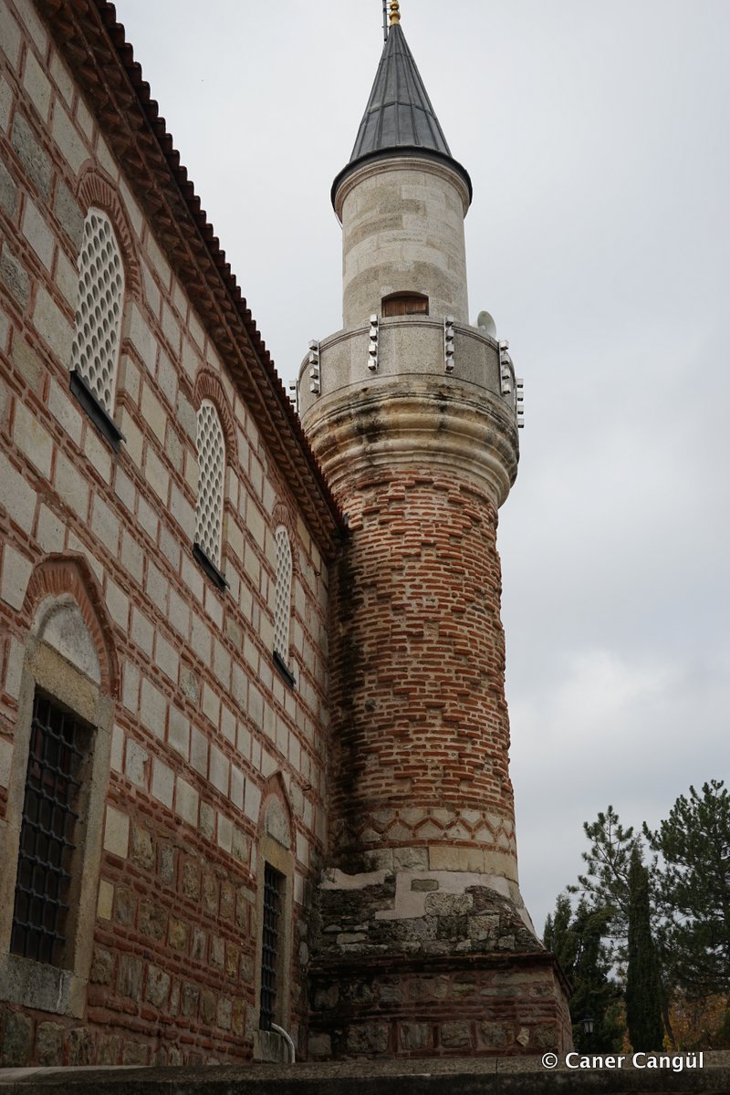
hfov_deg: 33.4
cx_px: 365
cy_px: 548
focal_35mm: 40
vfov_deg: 48.5
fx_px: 1217
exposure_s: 1/160
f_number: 8
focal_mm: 40
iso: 100
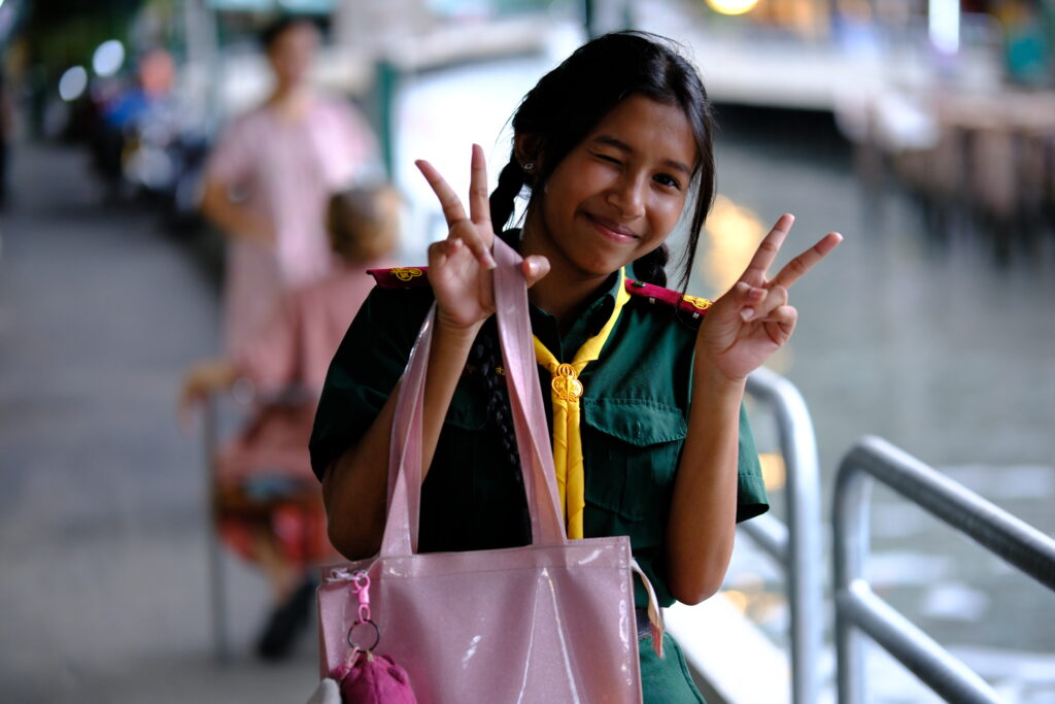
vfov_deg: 16.3
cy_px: 352
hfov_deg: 24.2
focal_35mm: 84
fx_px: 2462
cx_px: 528
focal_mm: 56
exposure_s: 1/125
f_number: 1.2
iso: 640
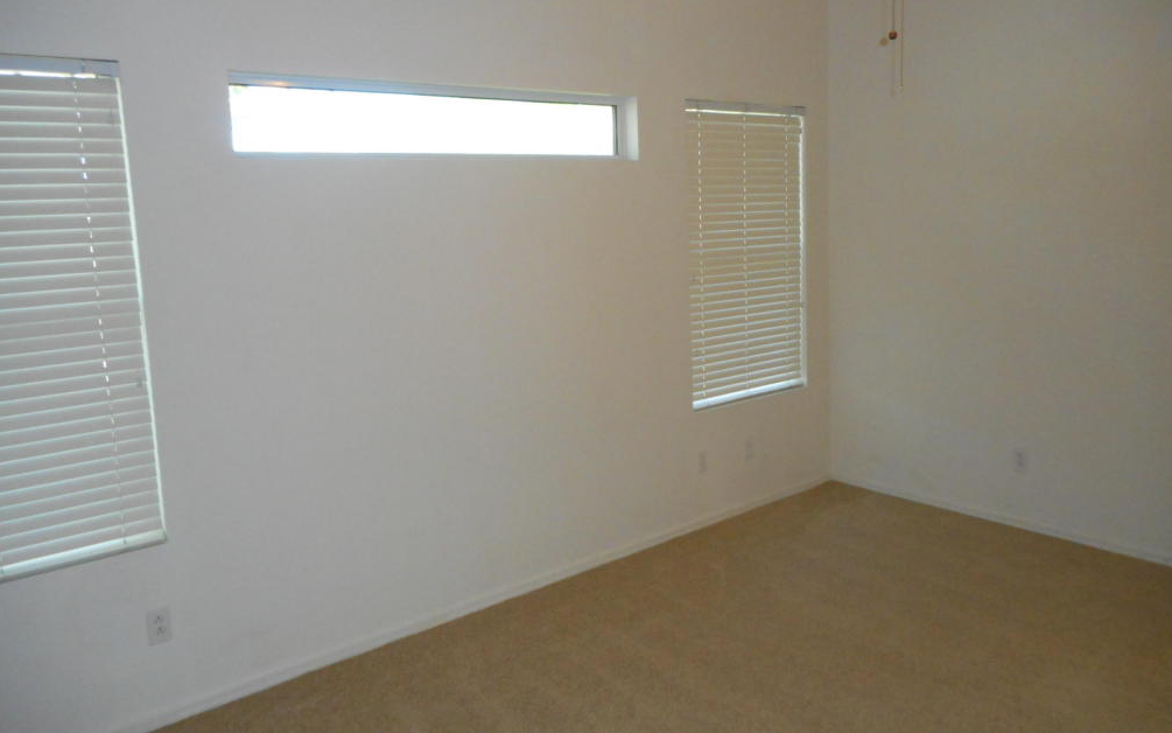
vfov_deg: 45.9
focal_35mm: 27
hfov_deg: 68.4
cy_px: 329
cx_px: 577
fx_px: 862
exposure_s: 1/25
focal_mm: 4.5
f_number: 3.7
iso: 360
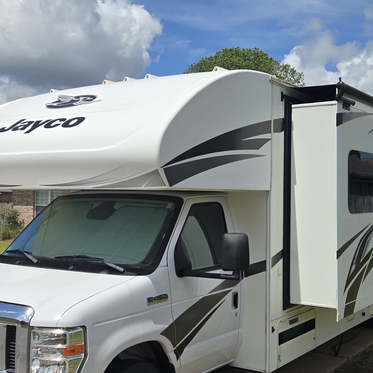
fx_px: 573
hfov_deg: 36.0
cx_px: 205
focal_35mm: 47
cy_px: 198
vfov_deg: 36.0
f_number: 1.8
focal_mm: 5.4
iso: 25
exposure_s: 1/3075
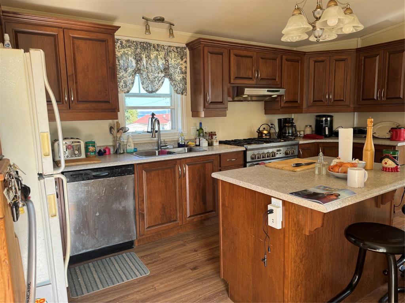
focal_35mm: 24
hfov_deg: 71.6
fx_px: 281
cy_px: 152
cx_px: 202
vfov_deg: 56.8
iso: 80
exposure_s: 1/131
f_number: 1.78
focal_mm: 6.76
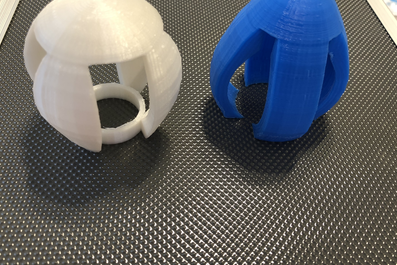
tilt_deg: -47.3
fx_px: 364
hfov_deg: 57.2
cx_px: 197
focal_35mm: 33
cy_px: 127
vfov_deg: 40.0
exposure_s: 1/20
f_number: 1.8
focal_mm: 4
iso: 40
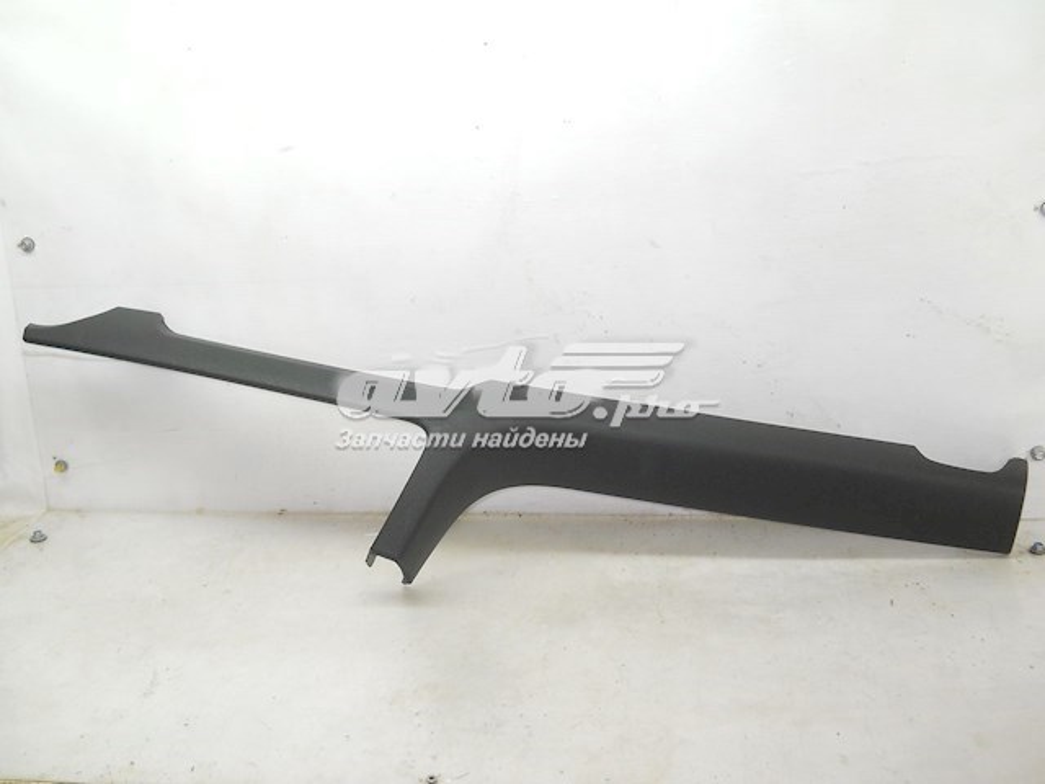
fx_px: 1238
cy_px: 392
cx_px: 522
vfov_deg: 35.1
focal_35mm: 41
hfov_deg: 45.8
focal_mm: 6.72
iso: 125
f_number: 3.1
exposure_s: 1/30
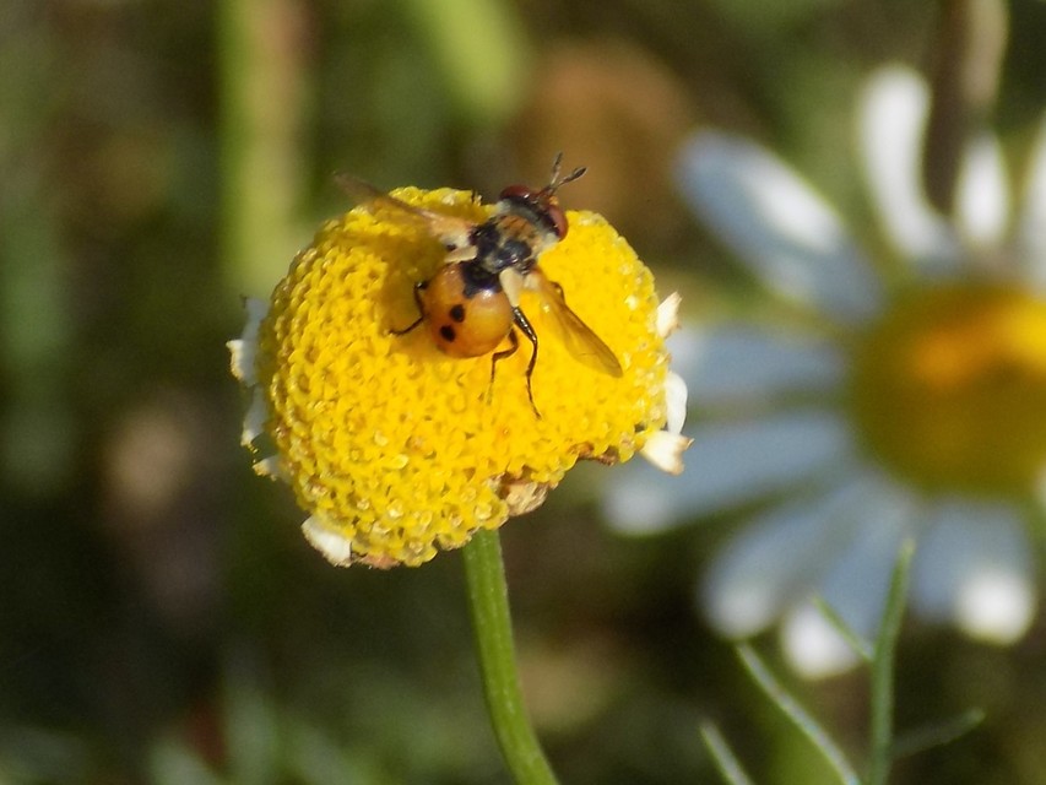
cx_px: 523
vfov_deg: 12.6
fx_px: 3566
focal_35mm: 118
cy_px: 392
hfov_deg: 16.7
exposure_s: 1/400
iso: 80
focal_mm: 20.9
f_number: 4.8
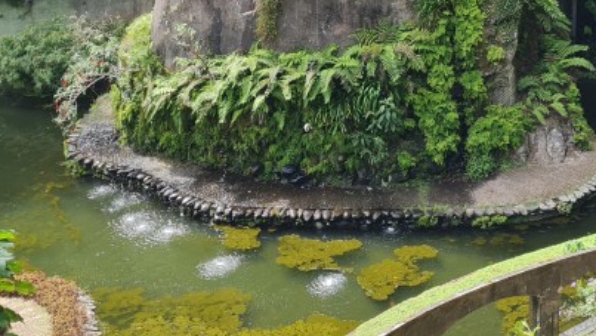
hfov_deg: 28.6
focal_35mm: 72
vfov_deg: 16.1
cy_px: -62
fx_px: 1138
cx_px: 491
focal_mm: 5.4
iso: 50
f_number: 1.8
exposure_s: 1/396
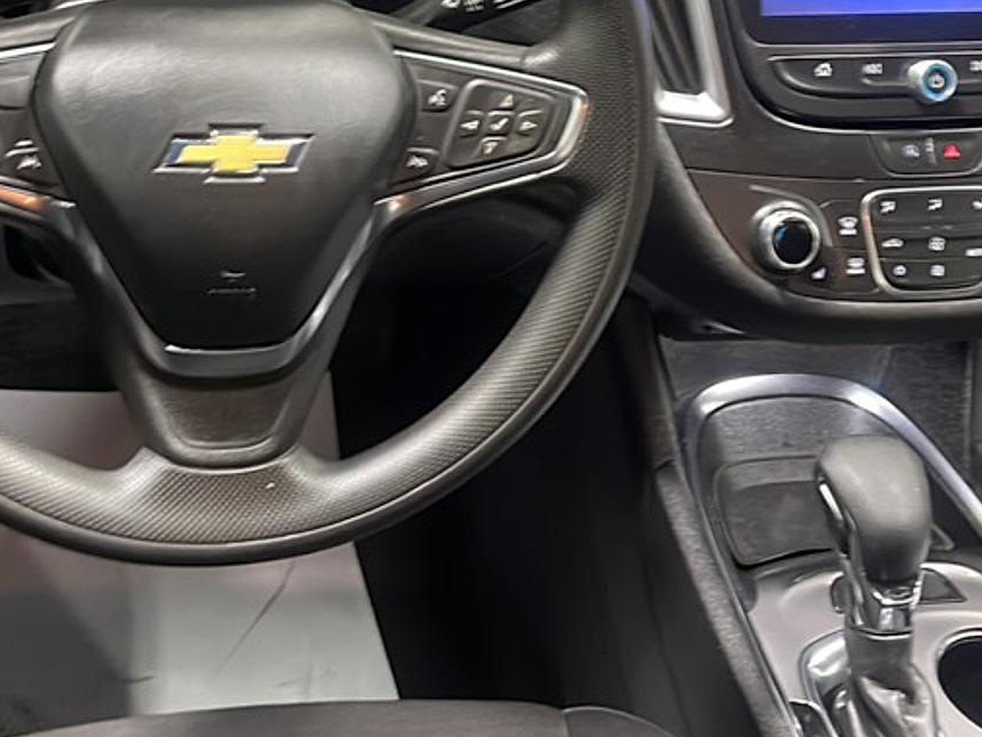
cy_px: 120
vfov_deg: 26.9
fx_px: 1504
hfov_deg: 36.2
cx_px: 479
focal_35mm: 53
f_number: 1.6
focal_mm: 5.1
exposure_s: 1/40
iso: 400
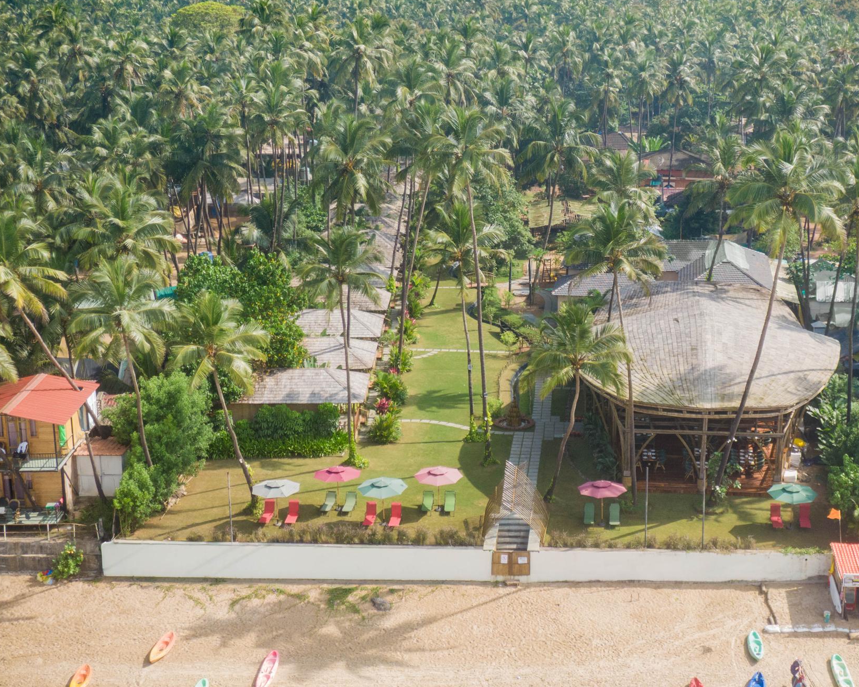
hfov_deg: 33.5
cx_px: 513
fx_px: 1424
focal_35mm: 56
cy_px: 326
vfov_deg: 27.1
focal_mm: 8.23
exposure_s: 1/160
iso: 100
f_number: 3.7
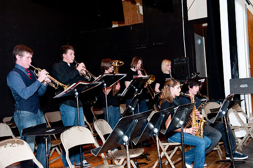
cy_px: 84
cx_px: 126
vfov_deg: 29.8
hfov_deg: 43.6
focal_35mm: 45
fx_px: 316
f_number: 5.6
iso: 560
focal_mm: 45
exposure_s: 1/180
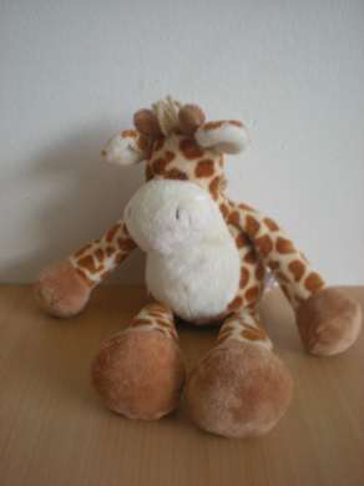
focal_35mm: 38
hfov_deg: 37.7
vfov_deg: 49.0
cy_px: 243
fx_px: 533
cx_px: 182
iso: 200
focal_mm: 6.3
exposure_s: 1/14.8
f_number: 3.1
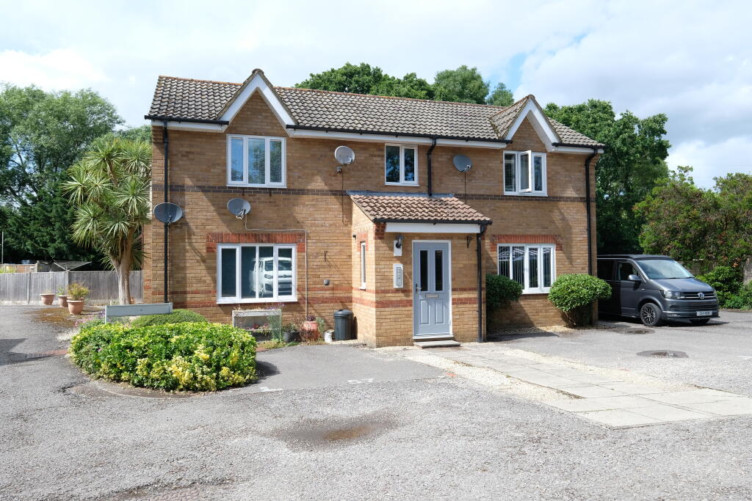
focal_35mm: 25
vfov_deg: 51.3
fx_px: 522
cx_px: 376
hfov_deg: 71.5
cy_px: 250
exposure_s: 1/320
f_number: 5.6
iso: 200
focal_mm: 16.6
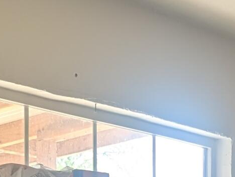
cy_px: 430
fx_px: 1047
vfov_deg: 8.7
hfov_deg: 12.6
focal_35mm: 154
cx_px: 243
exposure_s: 1/328
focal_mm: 6.9
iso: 107
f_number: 1.68
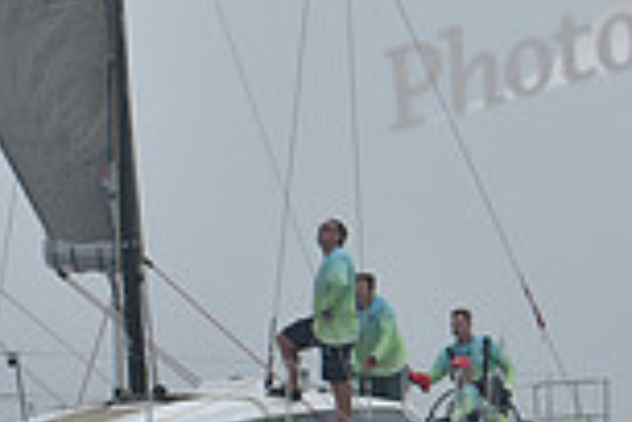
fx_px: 7004
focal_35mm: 399
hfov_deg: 5.2
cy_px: 296
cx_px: 173
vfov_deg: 3.4
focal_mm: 105
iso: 250
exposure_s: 1/800
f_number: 9
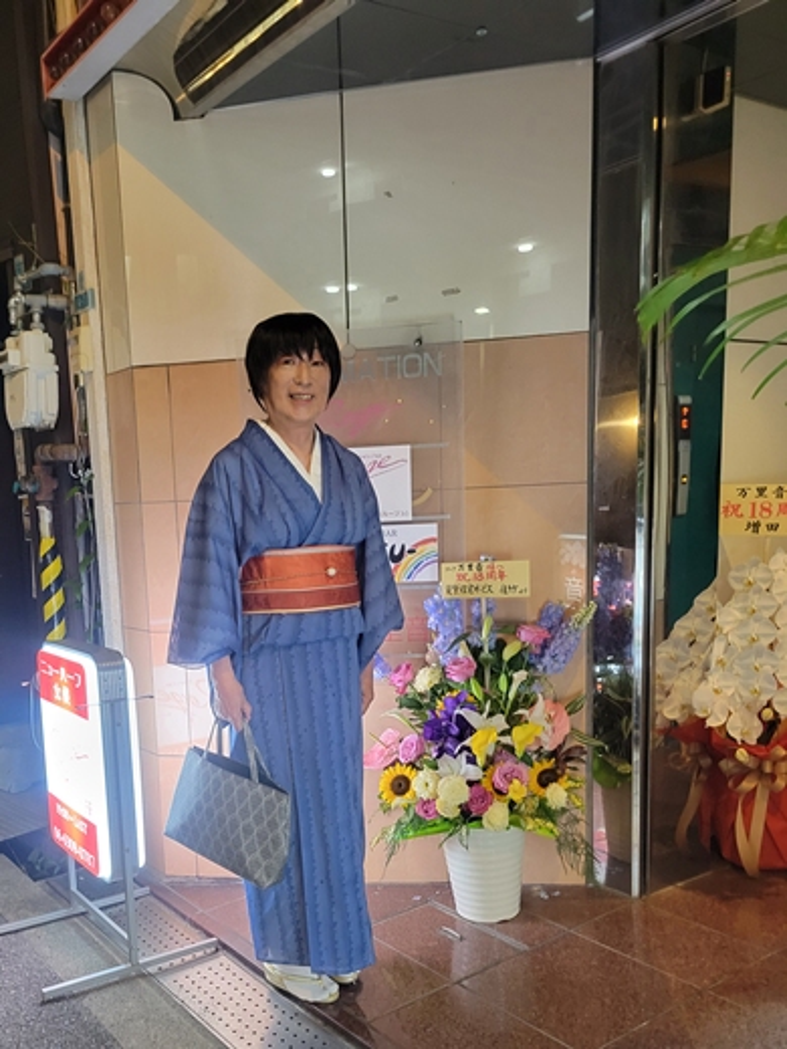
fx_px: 788
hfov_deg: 53.1
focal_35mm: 26
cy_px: 524
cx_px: 394
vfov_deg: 67.3
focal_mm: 5.4
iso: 640
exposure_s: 1/30
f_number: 1.8
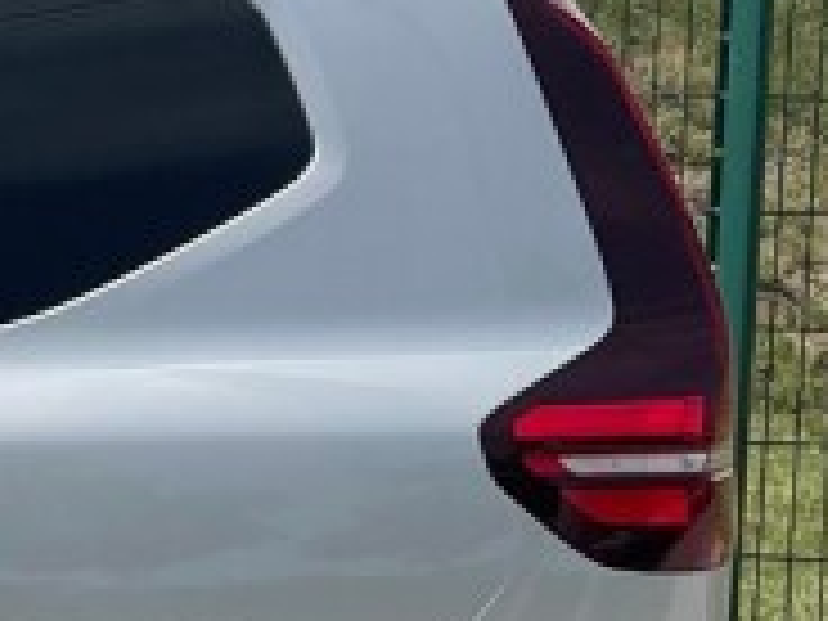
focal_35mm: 170
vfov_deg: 8.7
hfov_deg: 10.4
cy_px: 297
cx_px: -1008
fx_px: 4066
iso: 32
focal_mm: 5.1
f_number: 1.6
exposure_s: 1/5618
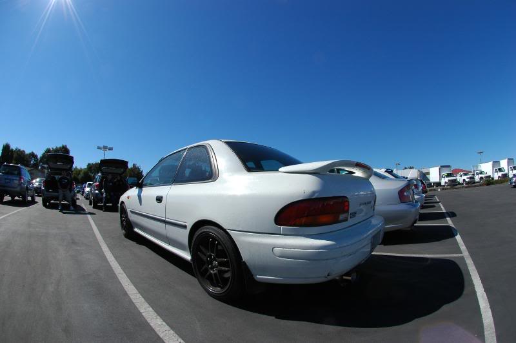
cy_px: 172
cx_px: 258
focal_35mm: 16
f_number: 11
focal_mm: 10.5
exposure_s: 1/400
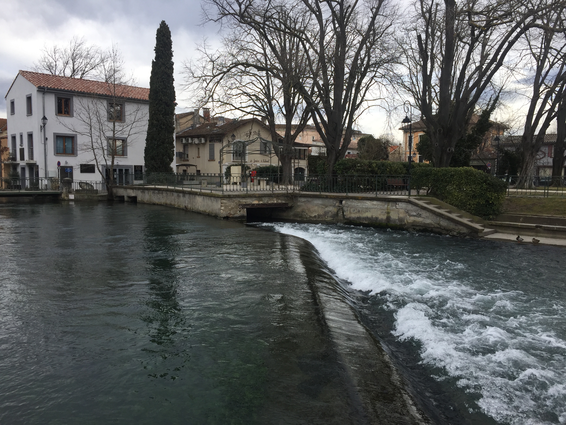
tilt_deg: -5.5
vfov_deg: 48.2
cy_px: 212
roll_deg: -0.5
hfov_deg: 61.7
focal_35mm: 29
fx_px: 474
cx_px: 283
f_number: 2.2
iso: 32
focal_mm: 4.15
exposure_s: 1/942
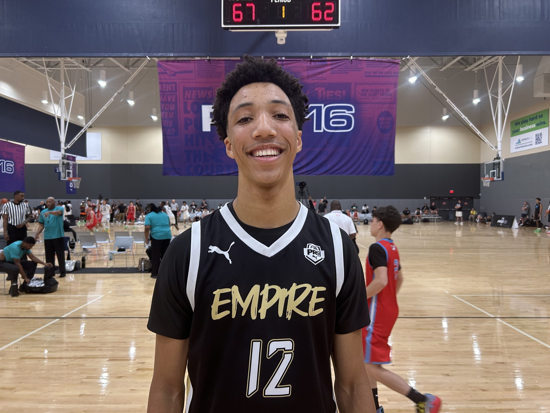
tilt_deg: -1.4
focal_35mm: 26
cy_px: 206
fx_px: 413
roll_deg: -0.6
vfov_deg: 53.1
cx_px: 275
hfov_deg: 67.3
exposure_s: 1/120
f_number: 1.5
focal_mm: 5.7
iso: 125
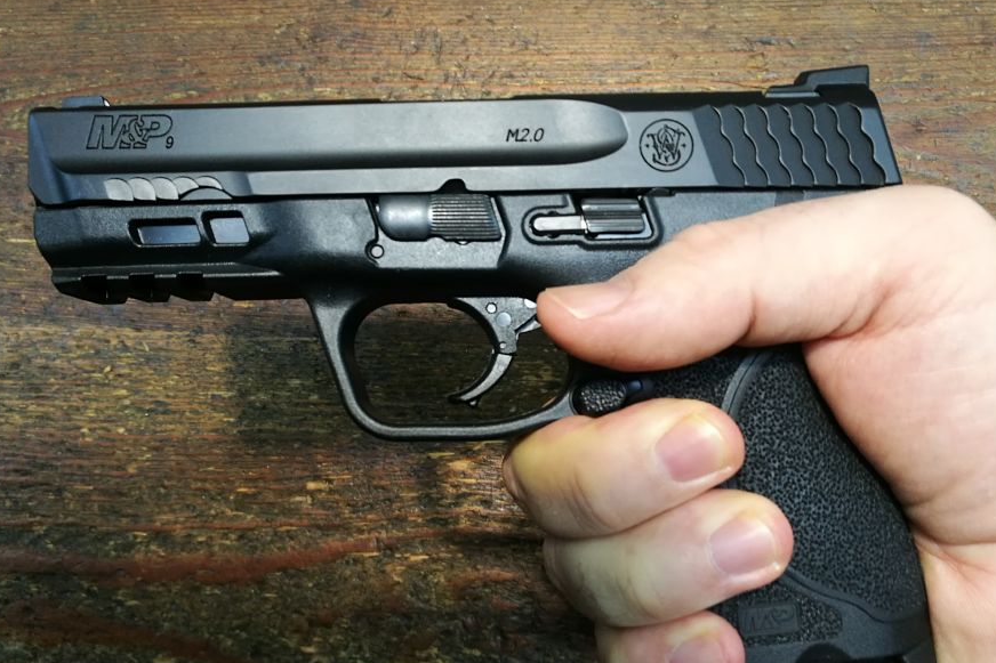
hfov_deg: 63.7
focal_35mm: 29
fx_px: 802
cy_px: 382
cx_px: 503
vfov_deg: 44.8
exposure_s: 1/33.3
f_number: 2.2
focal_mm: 4.5
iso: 160
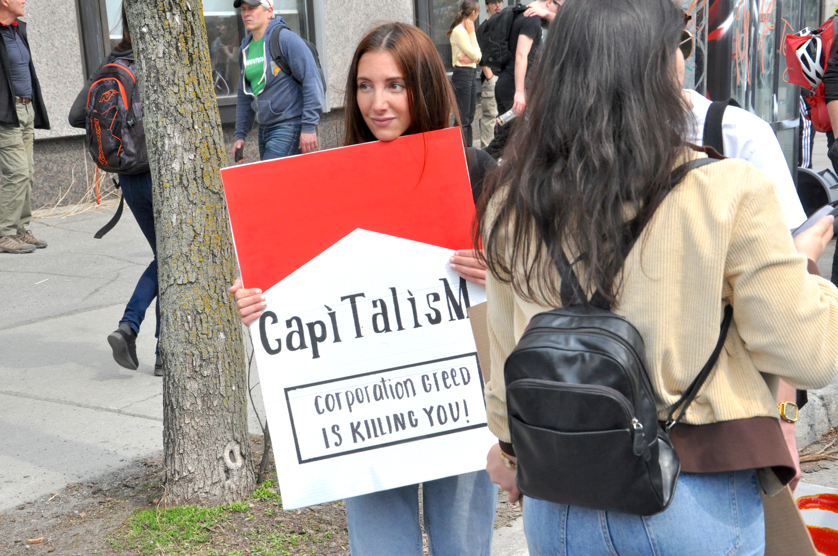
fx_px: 1465
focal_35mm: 63
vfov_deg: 21.5
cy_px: 278
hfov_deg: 31.9
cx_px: 419
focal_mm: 42
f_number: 10
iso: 1000
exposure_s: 1/1000
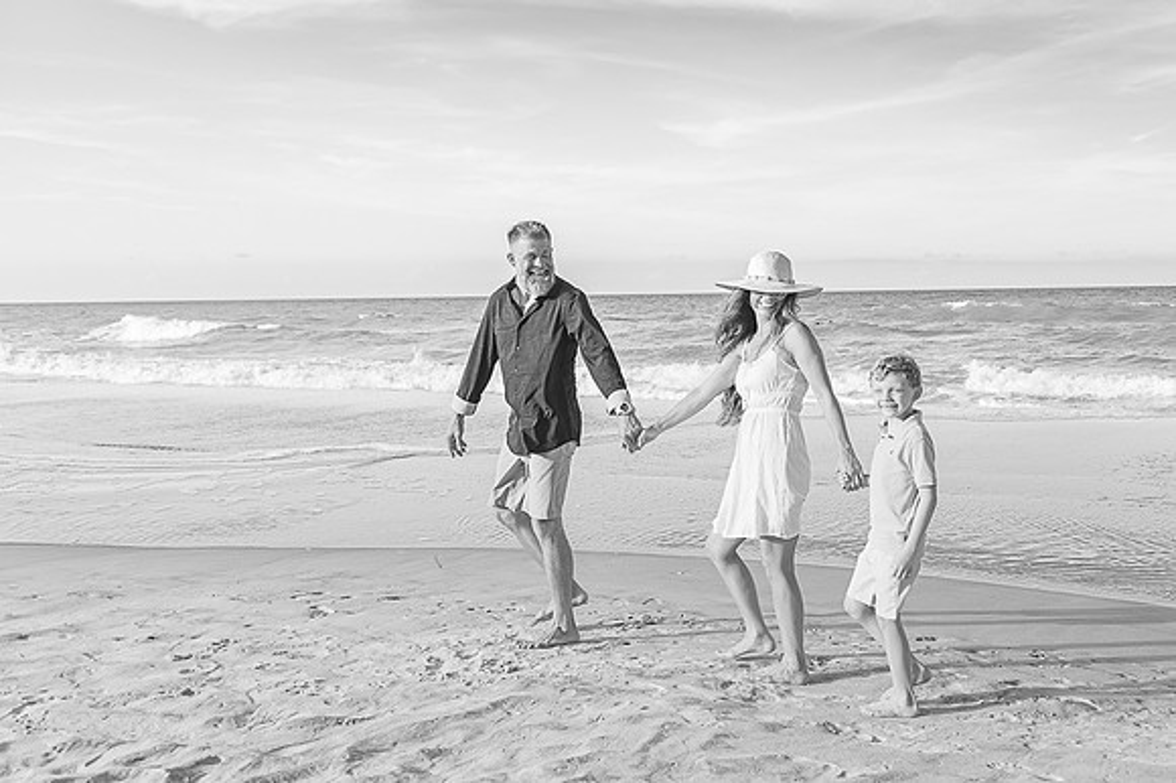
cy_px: 363
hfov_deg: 46.3
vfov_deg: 32.1
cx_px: 740
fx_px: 1360
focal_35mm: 42
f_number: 4
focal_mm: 32
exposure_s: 1/200
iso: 100
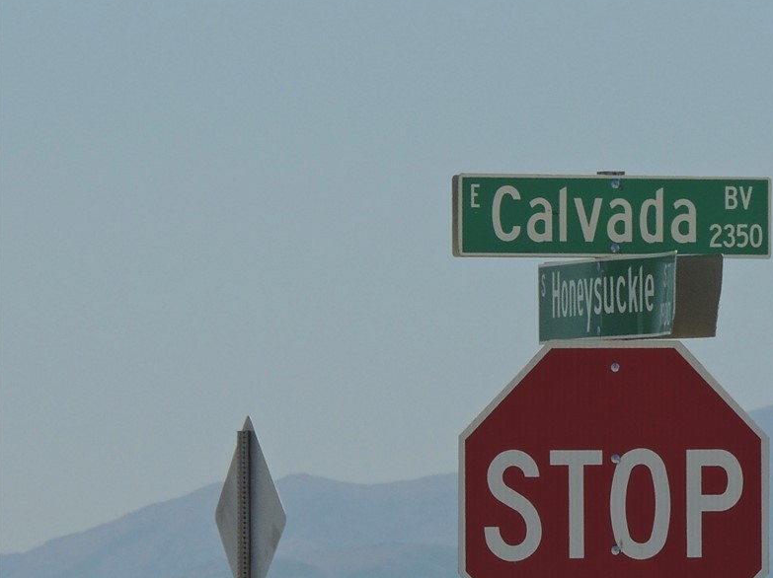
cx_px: 502
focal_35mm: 327
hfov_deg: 6.1
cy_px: 254
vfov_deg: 4.5
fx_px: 7297
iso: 100
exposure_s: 1/1250
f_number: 4.7
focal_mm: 44.5
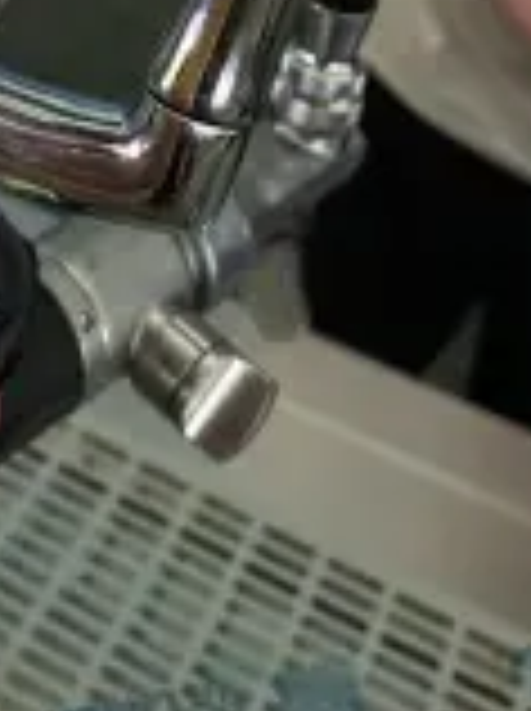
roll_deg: -10.5
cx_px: 122
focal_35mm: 66
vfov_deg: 26.2
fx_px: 1354
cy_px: -144
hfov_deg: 22.0
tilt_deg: -23.2
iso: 500
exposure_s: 1/41
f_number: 1.8
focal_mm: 4.25
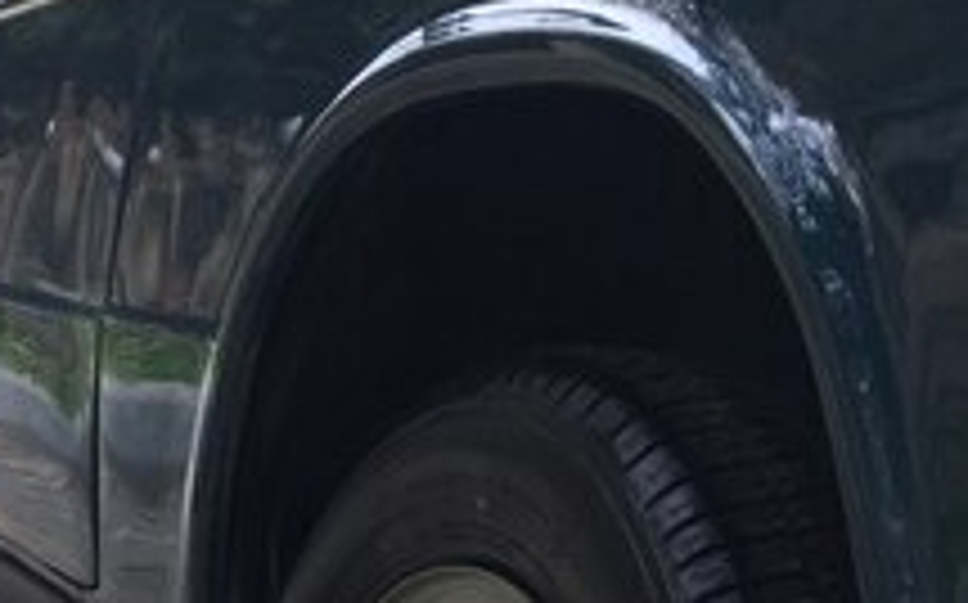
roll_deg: -9.7
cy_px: 1089
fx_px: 1872
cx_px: 198
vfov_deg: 15.6
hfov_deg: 28.4
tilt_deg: -20.2
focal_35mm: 71
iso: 32
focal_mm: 4.15
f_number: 2.2
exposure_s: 1/152
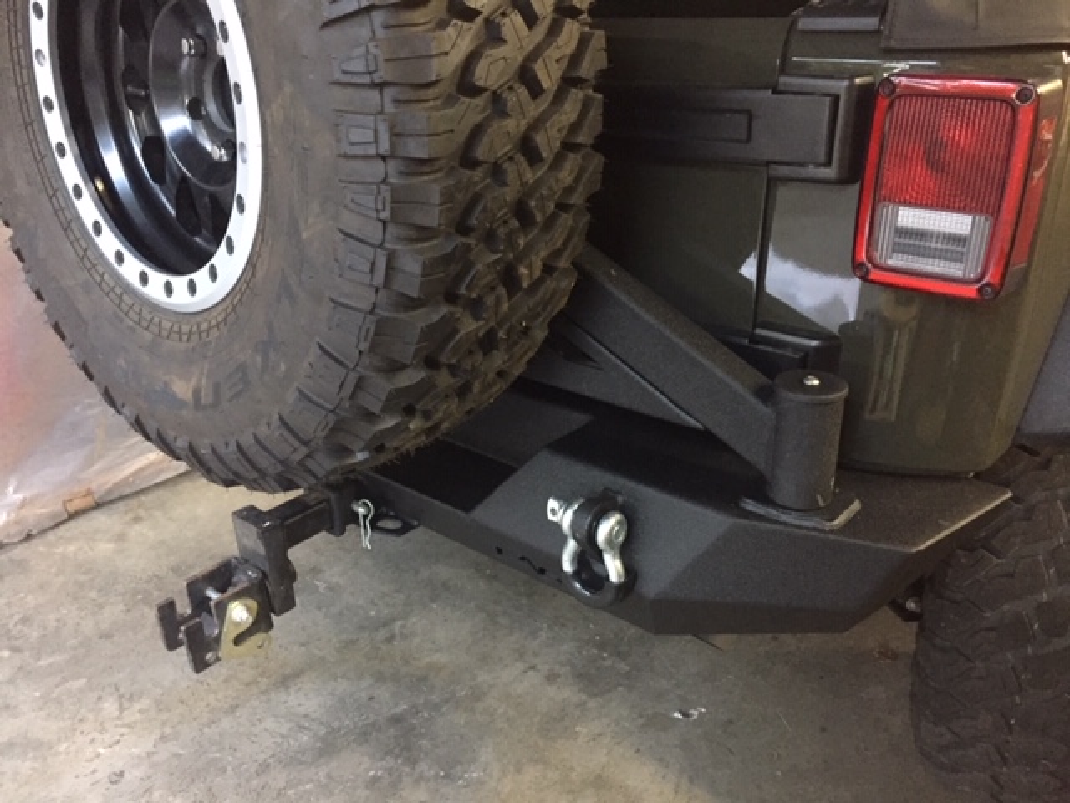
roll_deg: -0.2
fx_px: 896
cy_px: 402
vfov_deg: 48.2
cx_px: 535
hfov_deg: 61.7
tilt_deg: -23.2
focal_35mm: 29
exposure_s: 1/15
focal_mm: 4.15
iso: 320
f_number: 2.2
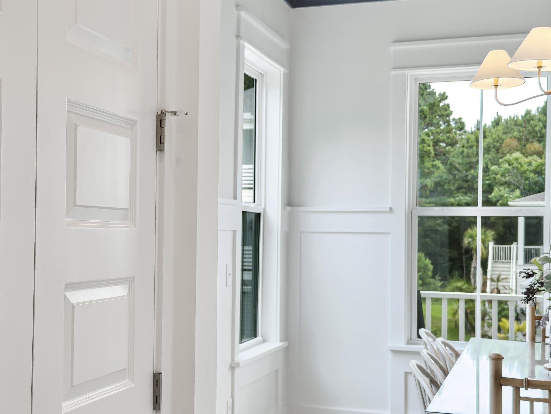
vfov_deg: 24.4
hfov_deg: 32.0
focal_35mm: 60
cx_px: 205
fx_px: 955
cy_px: 237
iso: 64
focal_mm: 6.76
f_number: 1.8
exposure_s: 1/180
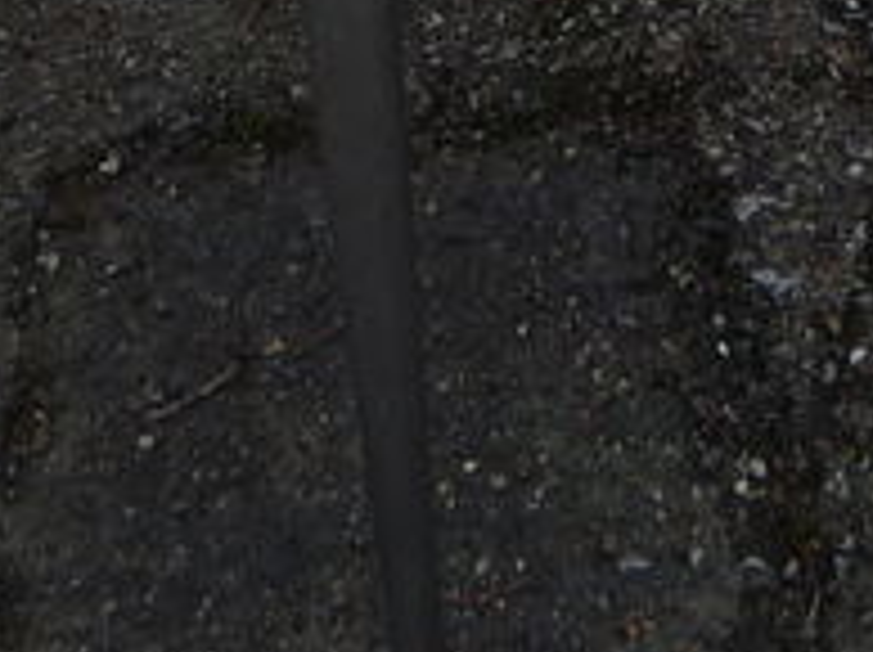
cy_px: -648
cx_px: 572
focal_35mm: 155
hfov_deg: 12.7
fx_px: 3904
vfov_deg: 9.0
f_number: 4
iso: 100
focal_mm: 5.2
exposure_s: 1/100
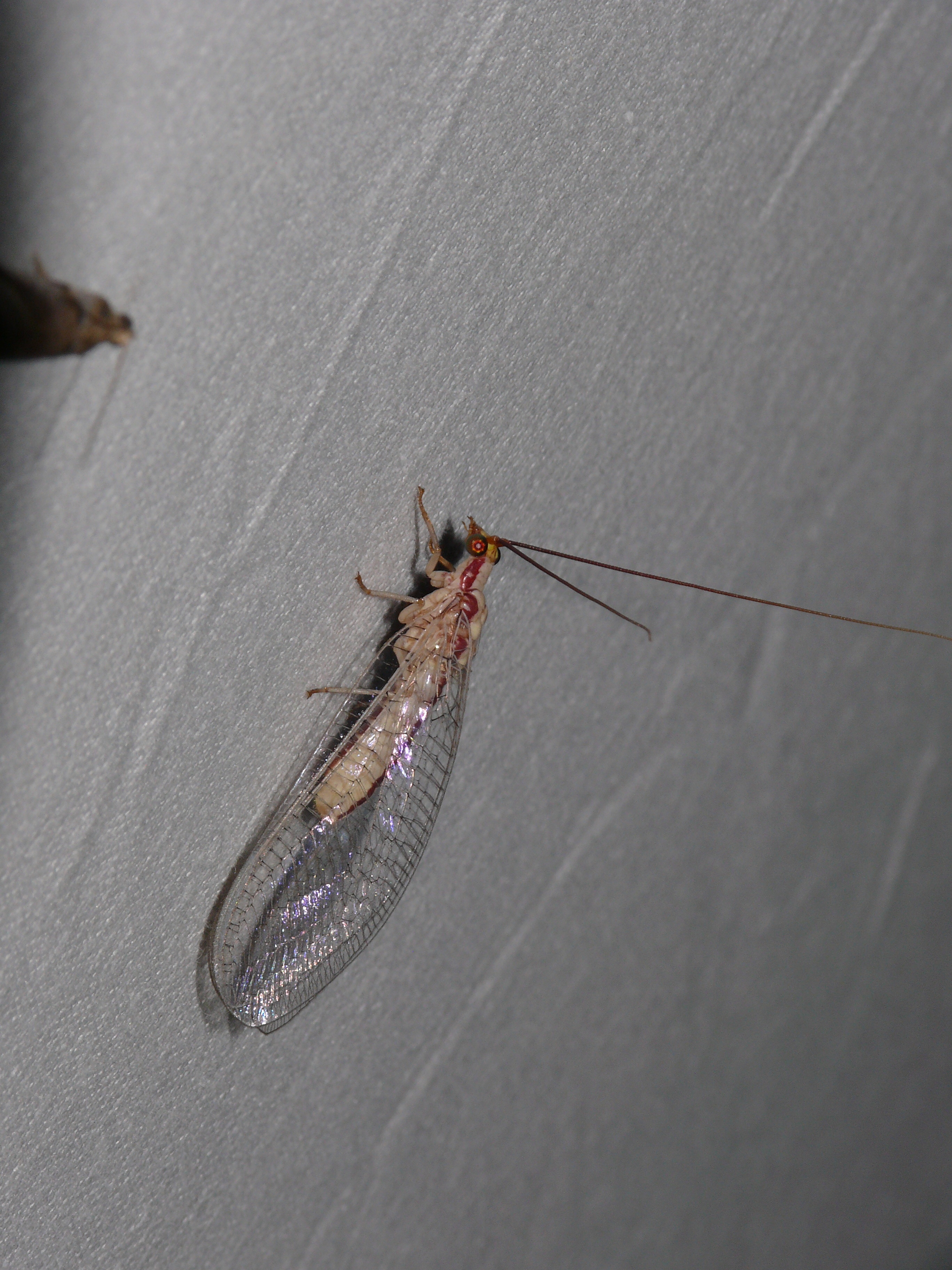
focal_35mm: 167
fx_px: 6124
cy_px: 635
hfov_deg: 8.9
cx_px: 476
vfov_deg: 11.8
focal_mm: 35.3
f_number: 11
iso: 100
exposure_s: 1/640
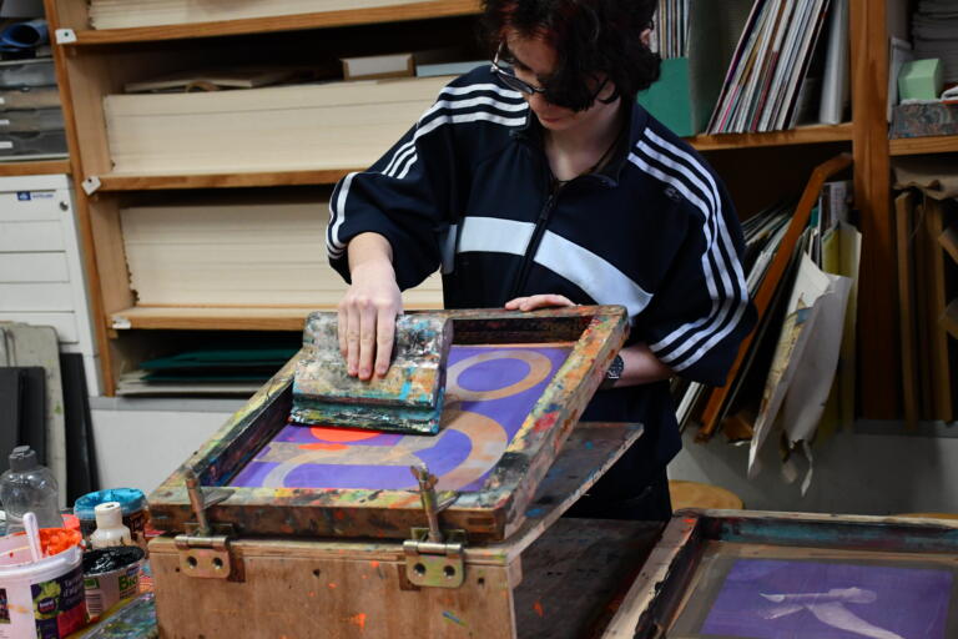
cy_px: 320
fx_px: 1517
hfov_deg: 35.1
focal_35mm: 57
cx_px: 479
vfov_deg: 23.8
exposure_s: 1/125
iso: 2800
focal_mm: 38
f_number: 4.2
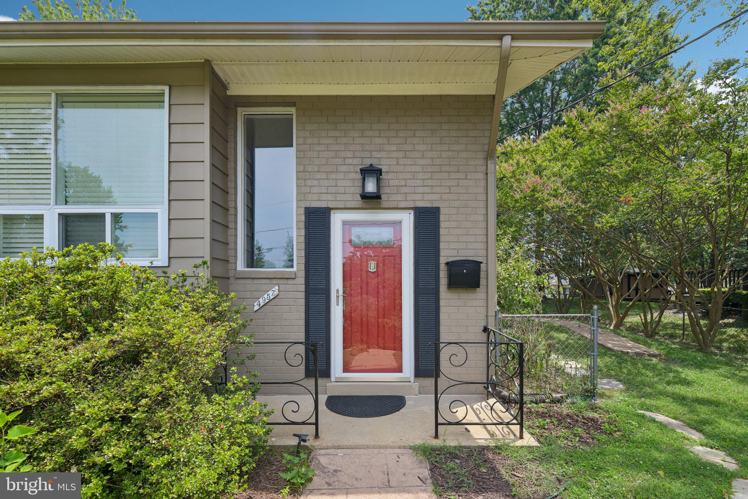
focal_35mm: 16
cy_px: 250
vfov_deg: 73.7
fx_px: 332
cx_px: 374
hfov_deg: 96.7
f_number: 8
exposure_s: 1/80
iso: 100
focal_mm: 16
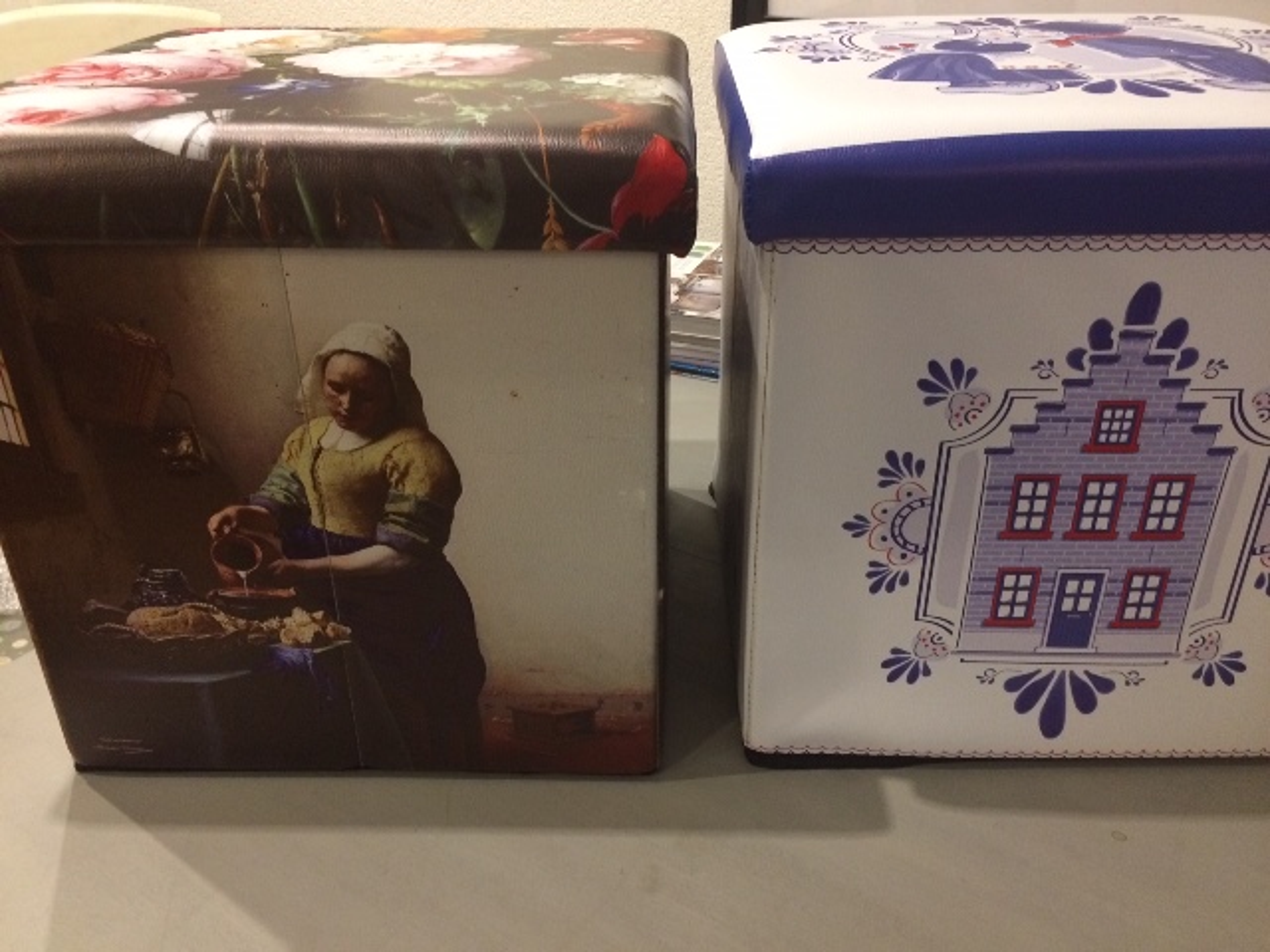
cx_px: 635
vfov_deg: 48.2
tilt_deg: -29.1
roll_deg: +0.6
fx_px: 1064
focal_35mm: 29
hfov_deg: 61.7
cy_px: 476
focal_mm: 4.15
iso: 250
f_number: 2.2
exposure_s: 1/17
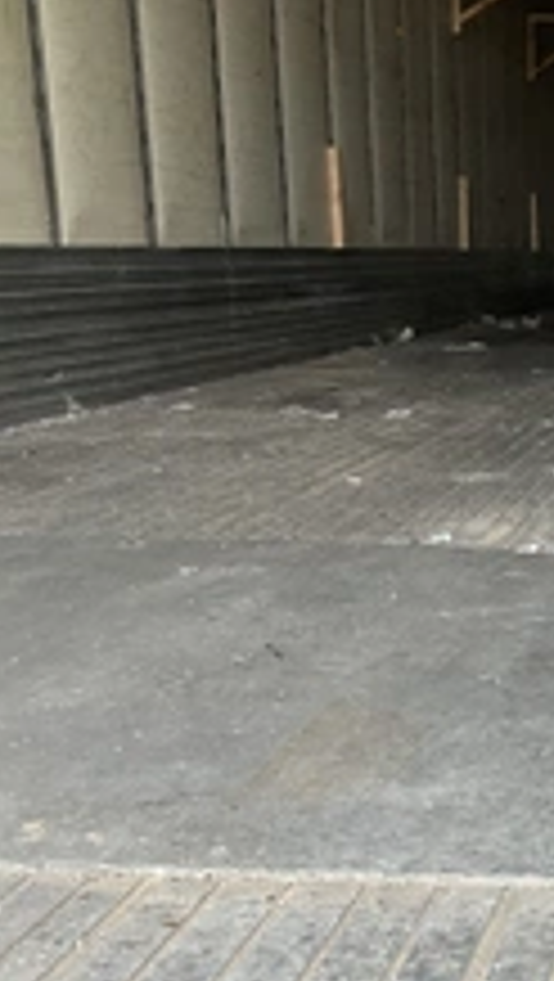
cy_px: 666
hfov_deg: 19.1
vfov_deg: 35.6
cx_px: 739
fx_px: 1511
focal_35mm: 58
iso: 32
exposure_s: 1/163
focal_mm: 3
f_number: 1.8
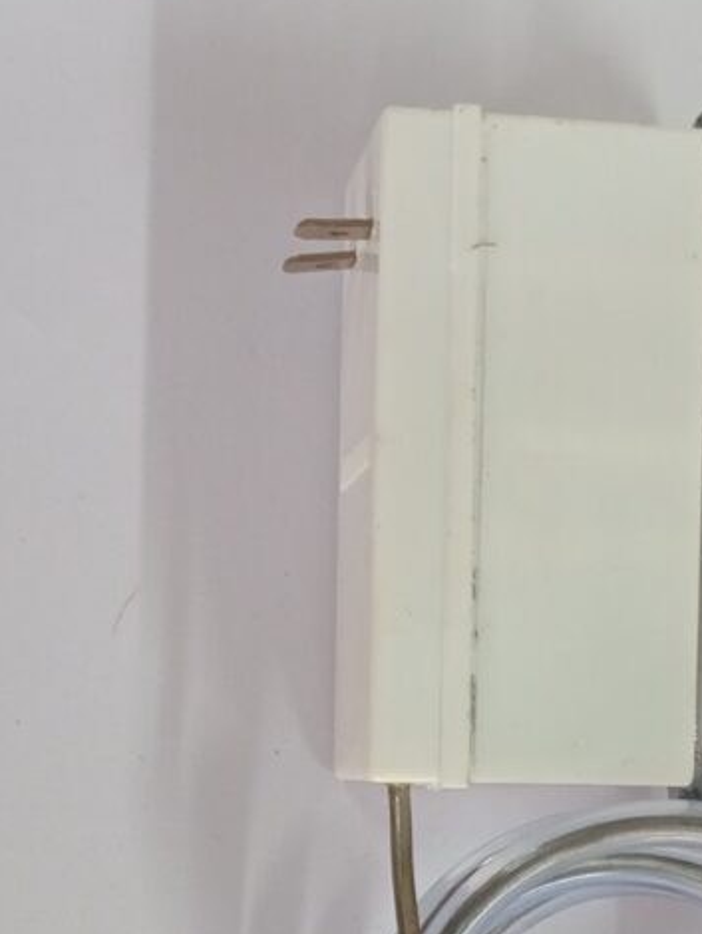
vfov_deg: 20.4
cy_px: 732
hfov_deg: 15.5
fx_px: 2566
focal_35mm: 95
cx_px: 579
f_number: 1.8
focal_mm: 4.22
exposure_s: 1/50
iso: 816
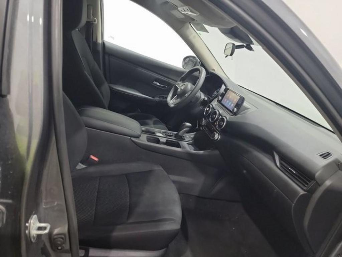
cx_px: 171
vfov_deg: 56.8
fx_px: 237
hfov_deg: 71.6
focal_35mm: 24
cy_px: 128
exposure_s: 1/59
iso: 806
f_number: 1.8
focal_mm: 6.7
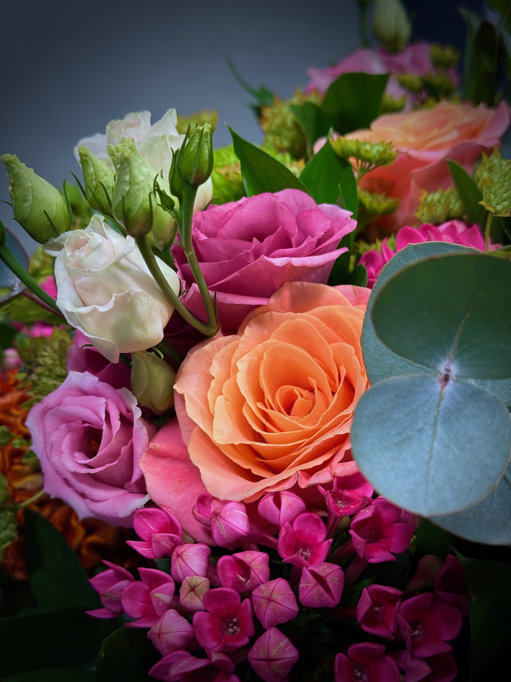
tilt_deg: -11.2
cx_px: 256
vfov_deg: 39.7
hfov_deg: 30.3
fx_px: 945
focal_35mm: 48
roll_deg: -2.2
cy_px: 341
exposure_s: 1/100
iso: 64
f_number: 1.78
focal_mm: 6.76
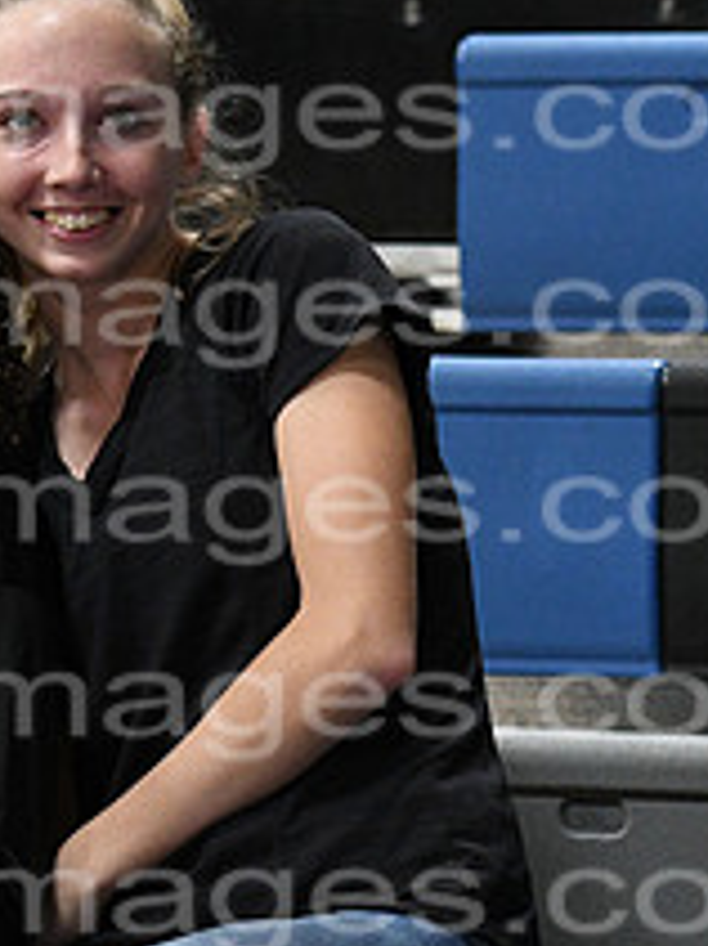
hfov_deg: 3.7
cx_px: -148
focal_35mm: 404
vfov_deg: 4.9
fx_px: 11028
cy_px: 608
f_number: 3.5
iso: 5000
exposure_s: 1/640
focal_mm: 102
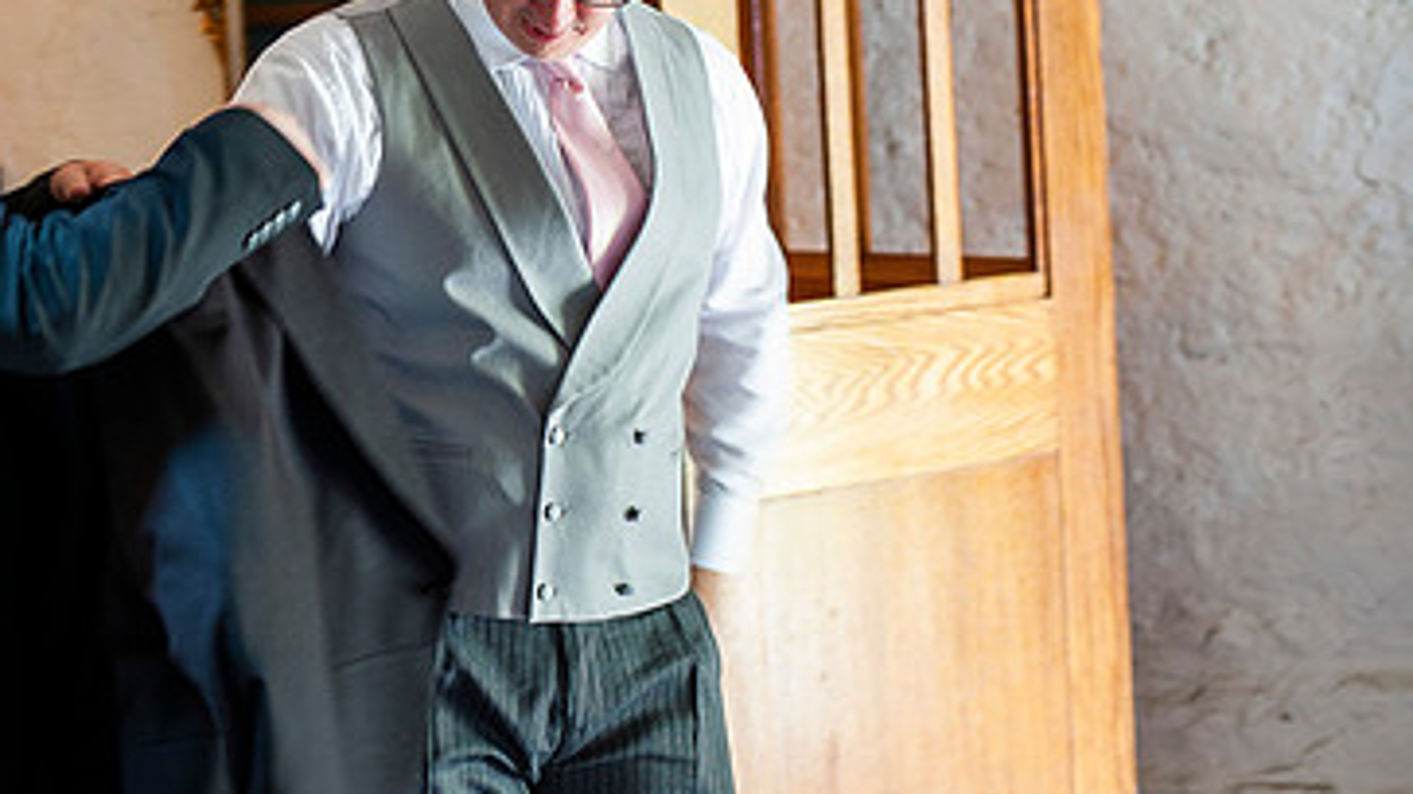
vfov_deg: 13.5
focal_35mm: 89
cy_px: 186
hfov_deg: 23.5
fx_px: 3334
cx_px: 260
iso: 1000
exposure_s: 1/40
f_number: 2.8
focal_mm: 50
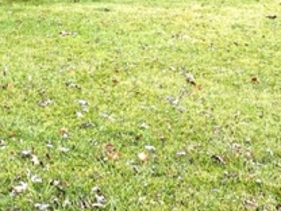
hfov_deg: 24.0
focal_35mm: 80
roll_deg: -0.8
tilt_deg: -5.2
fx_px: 649
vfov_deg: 16.8
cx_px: 47
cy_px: -99
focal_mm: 5.1
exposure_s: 1/1389
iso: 50
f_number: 1.6
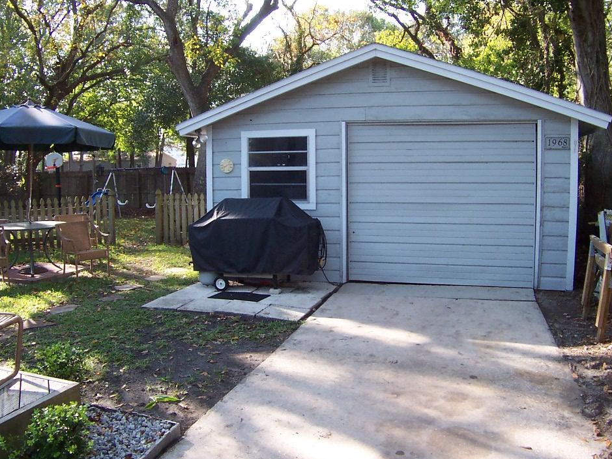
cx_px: 317
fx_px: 813
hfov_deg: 41.2
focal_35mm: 46
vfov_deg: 31.5
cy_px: 220
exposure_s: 1/125
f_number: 3.4
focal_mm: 5.6
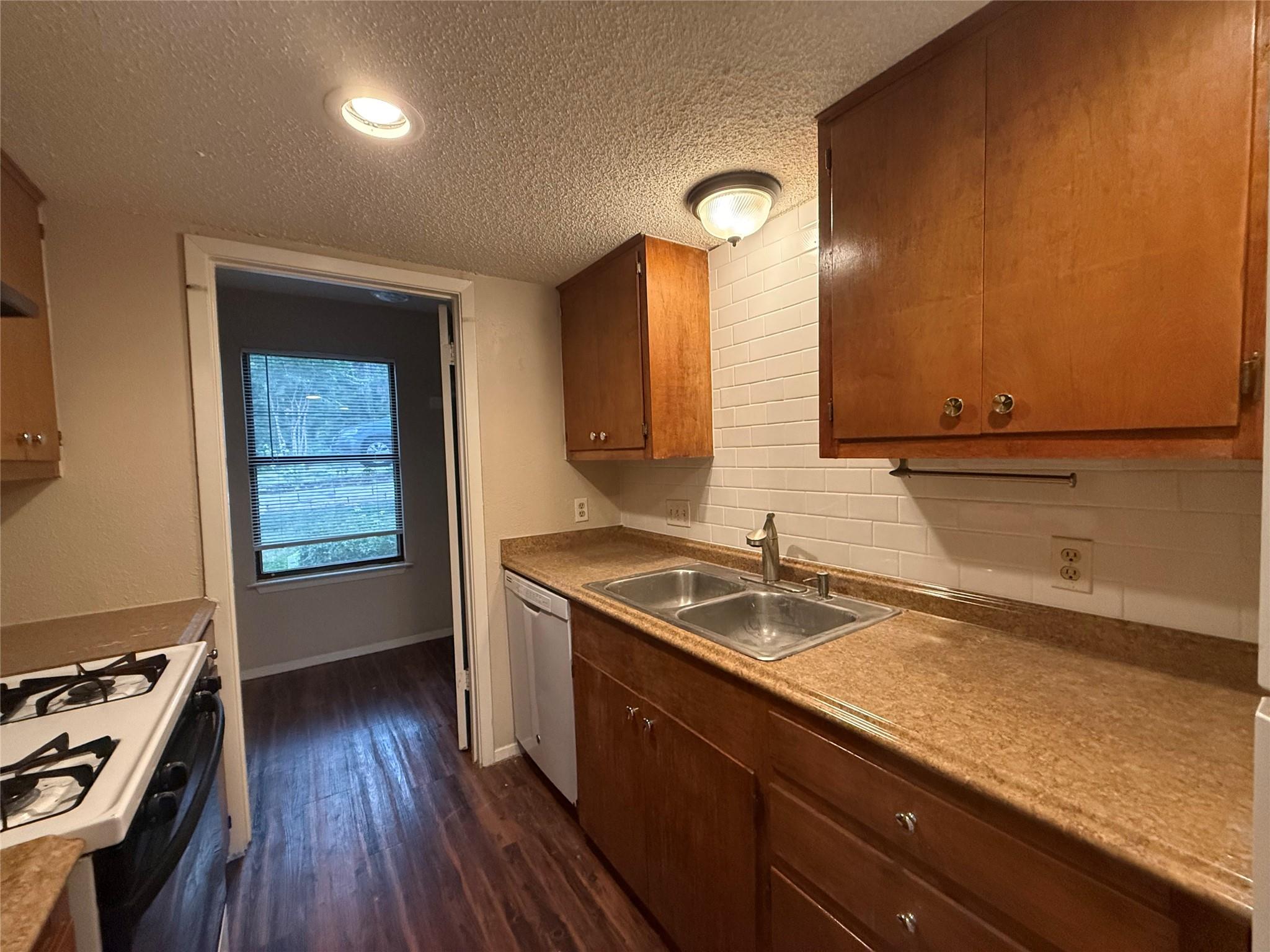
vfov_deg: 85.7
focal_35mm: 14
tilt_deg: -2.8
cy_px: 476
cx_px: 635
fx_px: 514
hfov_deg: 102.1
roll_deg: +1.5
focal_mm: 2.22
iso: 640
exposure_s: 1/120
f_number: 2.2
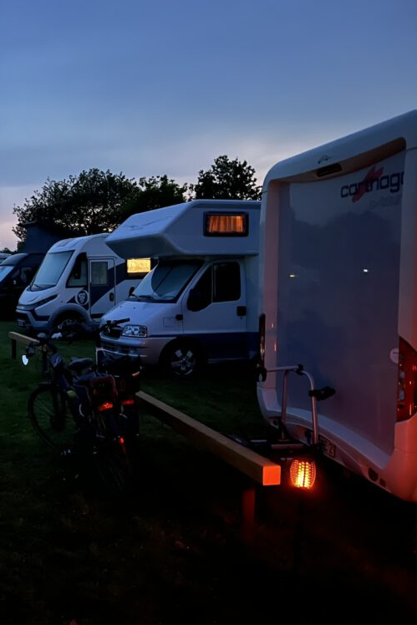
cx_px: 59
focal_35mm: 37
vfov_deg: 51.9
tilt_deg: -4.2
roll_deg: +0.9
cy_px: 306
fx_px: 643
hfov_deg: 34.4
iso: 2000
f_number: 1.5
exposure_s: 1/9
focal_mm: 5.7
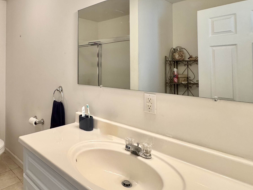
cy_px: 63
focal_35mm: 25
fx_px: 183
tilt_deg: +1.2
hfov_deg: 64.9
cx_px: 61
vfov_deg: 53.8
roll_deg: -0.2
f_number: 2.2
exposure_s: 1/120
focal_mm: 2.22
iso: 250
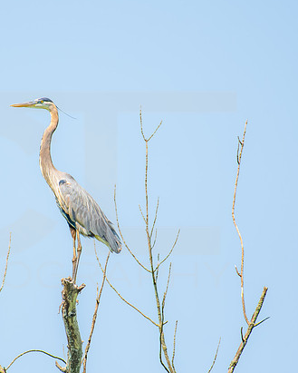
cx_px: 71
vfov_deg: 1.7
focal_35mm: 1138
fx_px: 12541
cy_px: 177
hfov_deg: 1.4
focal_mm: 500
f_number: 5.6
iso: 500
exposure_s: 1/3200
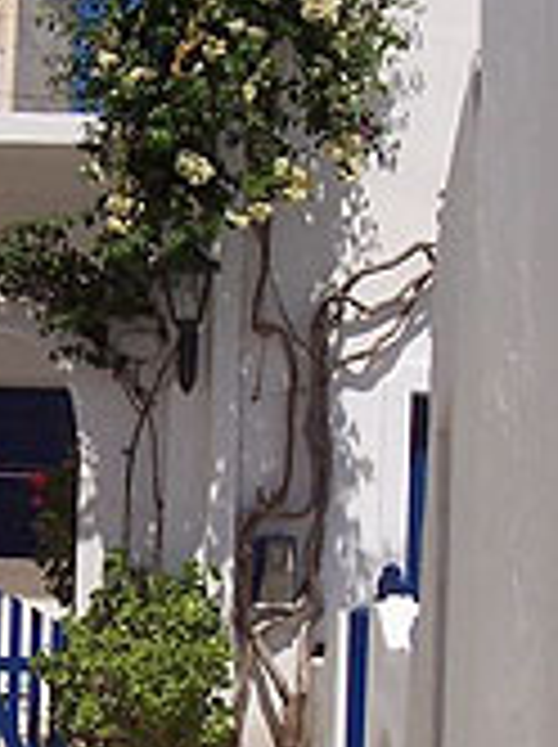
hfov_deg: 12.7
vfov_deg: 16.9
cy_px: 531
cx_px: 86
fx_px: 2500
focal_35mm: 116
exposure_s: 1/1000
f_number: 5.6
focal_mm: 5.6
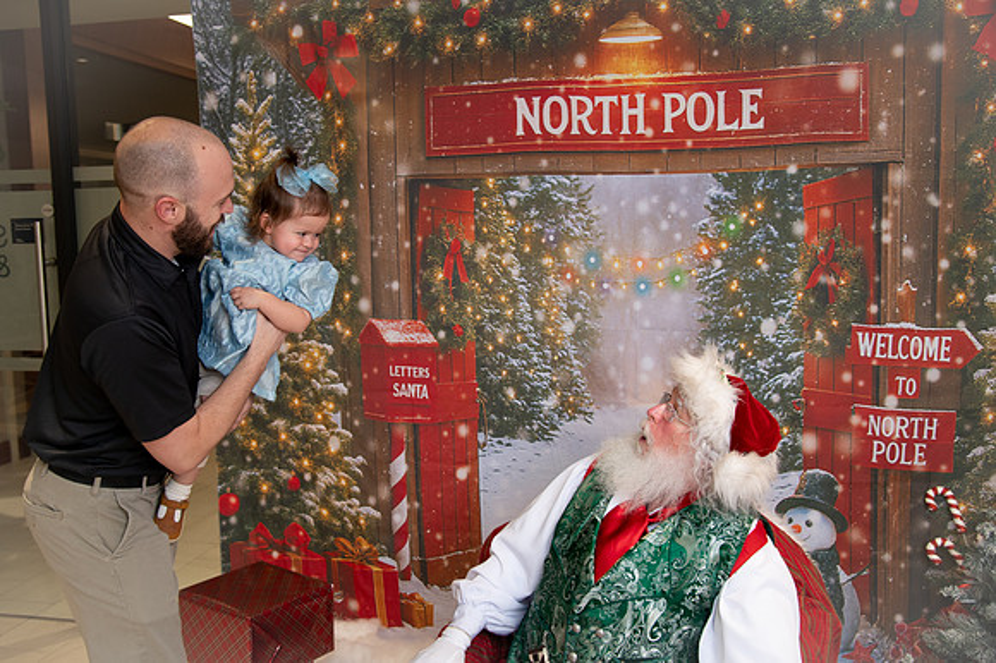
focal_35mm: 34
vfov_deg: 39.2
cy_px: 330
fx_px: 932
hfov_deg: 56.2
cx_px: 473
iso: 1250
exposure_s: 1/200
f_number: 4.5
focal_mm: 31
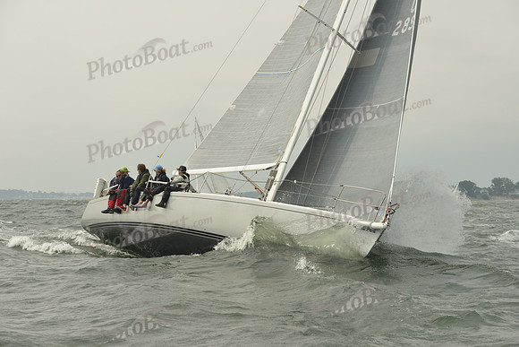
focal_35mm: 70
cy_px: 174
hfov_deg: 28.8
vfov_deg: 19.5
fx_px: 1009
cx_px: 260
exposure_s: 1/1250
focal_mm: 70
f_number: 9
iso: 320
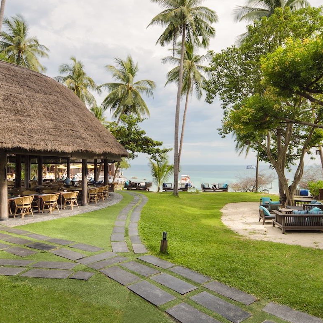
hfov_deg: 62.8
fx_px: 264
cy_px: 160
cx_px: 174
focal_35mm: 25
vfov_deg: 62.9
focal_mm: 19
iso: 100
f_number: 8
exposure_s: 1/200
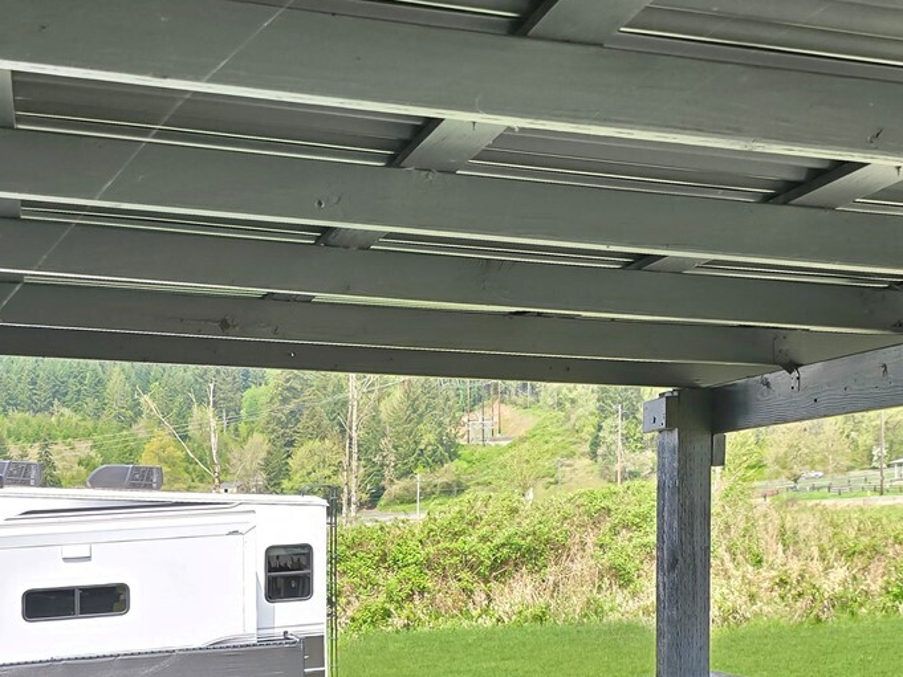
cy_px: 733
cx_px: 479
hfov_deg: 35.5
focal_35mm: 54
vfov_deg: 25.2
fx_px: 1409
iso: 12
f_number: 1.7
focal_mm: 6.3
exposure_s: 1/231
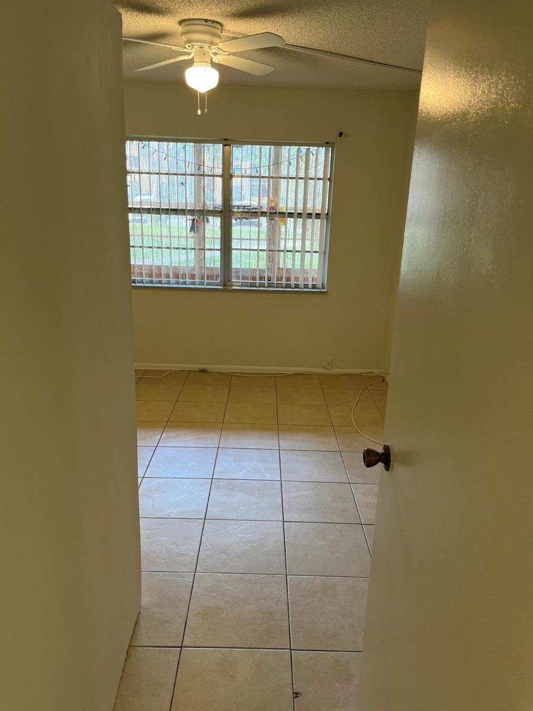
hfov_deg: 53.1
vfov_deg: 67.3
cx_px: 266
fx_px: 534
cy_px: 356
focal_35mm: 26
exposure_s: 1/60
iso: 80
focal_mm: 5.1
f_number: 1.6
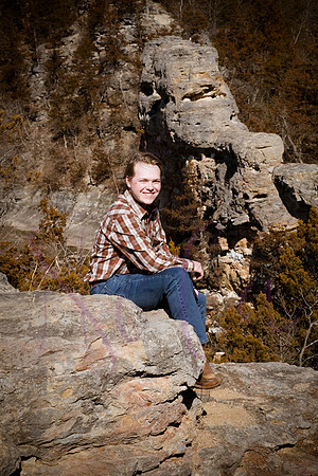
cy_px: 238
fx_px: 1219
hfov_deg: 14.9
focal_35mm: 92
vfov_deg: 22.1
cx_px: 159
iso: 800
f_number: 18
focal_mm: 92
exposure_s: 1/1000
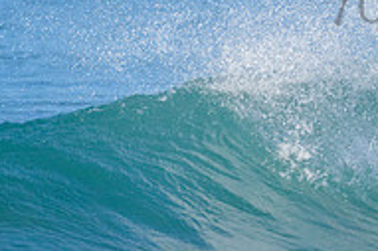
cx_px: 530
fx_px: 15946
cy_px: -23
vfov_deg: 0.9
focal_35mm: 1520
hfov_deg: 1.4
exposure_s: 1/2000
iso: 320
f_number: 5.6
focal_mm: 500
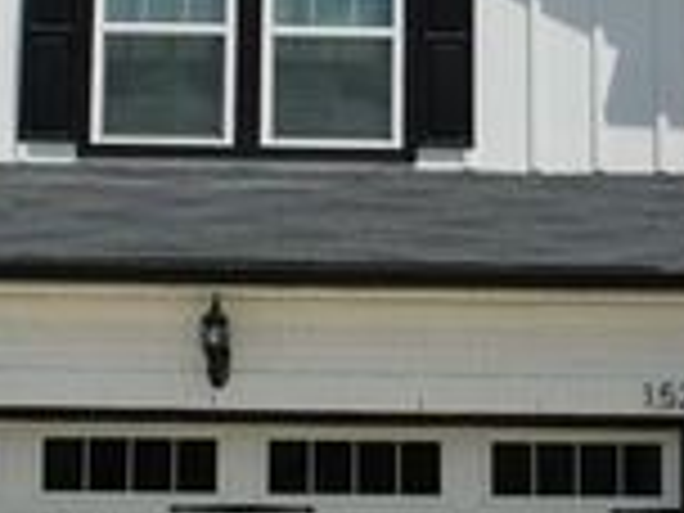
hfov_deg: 19.7
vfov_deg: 14.8
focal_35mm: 100
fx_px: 1968
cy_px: 290
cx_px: 364
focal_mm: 21
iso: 200
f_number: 18
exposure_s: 1/125
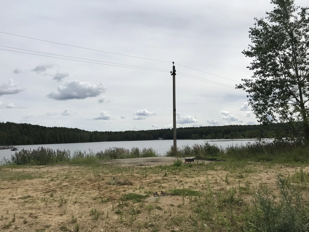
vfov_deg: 49.7
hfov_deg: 63.4
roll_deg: +0.9
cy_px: 116
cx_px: 154
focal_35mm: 28
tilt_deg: +7.9
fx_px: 250
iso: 20
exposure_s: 1/5988
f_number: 1.8
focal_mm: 3.99
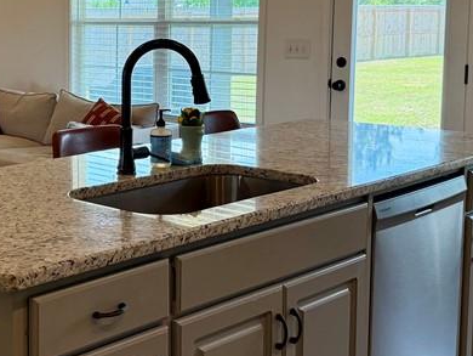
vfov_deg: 23.1
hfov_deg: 29.2
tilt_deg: -6.6
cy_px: 102
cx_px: 27
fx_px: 861
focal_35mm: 63
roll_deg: +0.6
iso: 200
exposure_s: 1/216
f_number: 1.78
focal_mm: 6.76
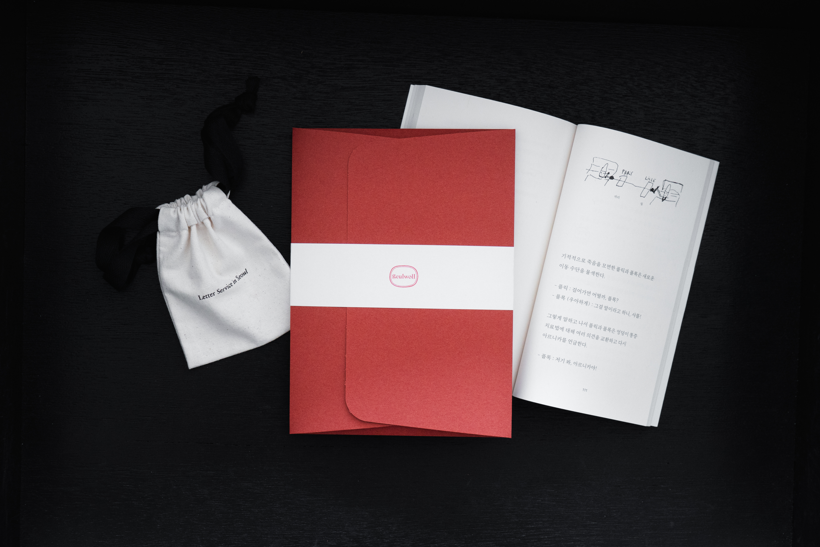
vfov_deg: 27.0
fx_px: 1139
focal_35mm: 50
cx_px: 410
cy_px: 274
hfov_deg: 39.6
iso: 2500
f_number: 7.1
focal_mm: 50
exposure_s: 1/125
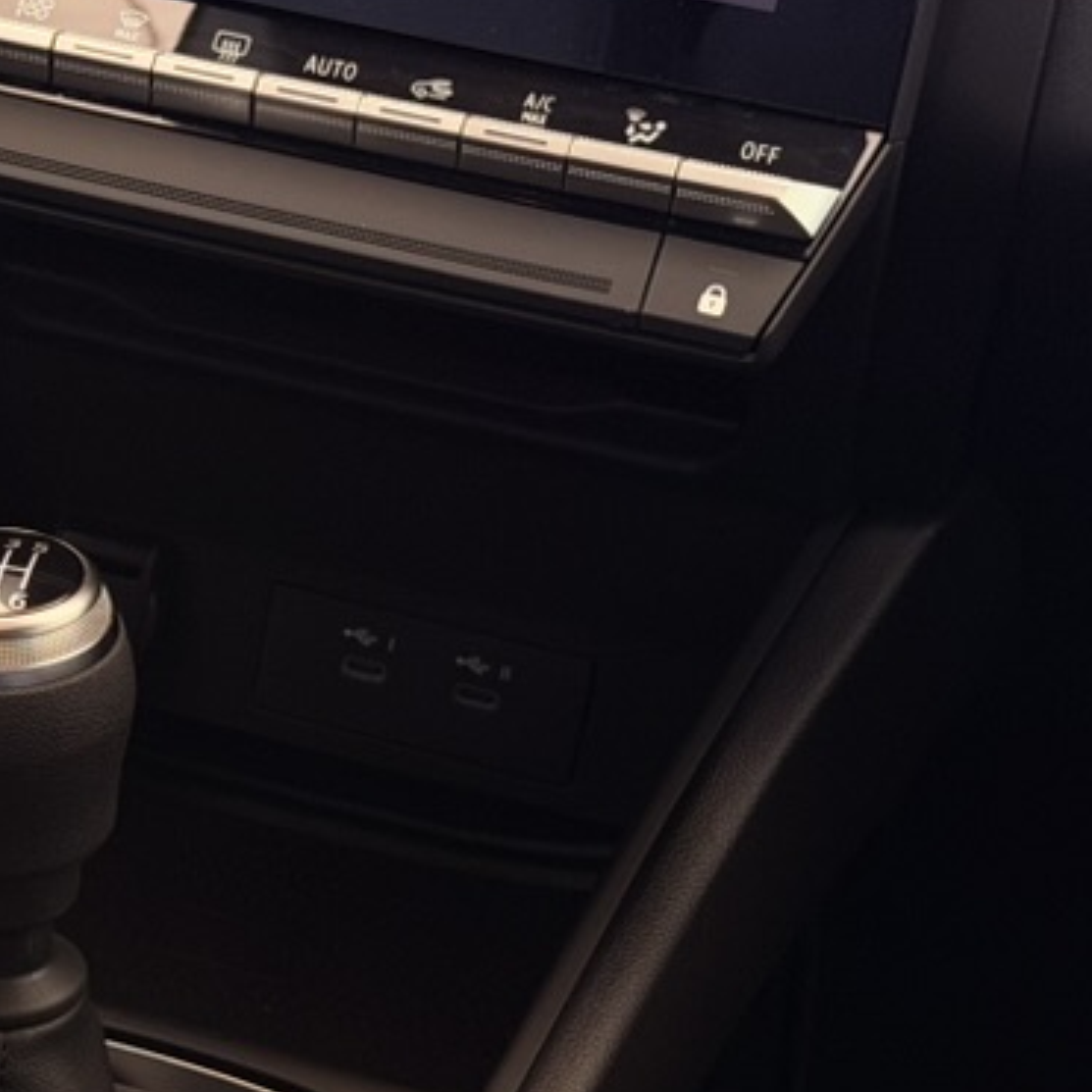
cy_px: 756
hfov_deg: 14.4
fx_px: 4176
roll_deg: -0.7
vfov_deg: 14.9
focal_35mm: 117
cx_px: -203
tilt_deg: -40.1
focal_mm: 6.76
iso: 250
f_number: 1.78
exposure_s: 1/60
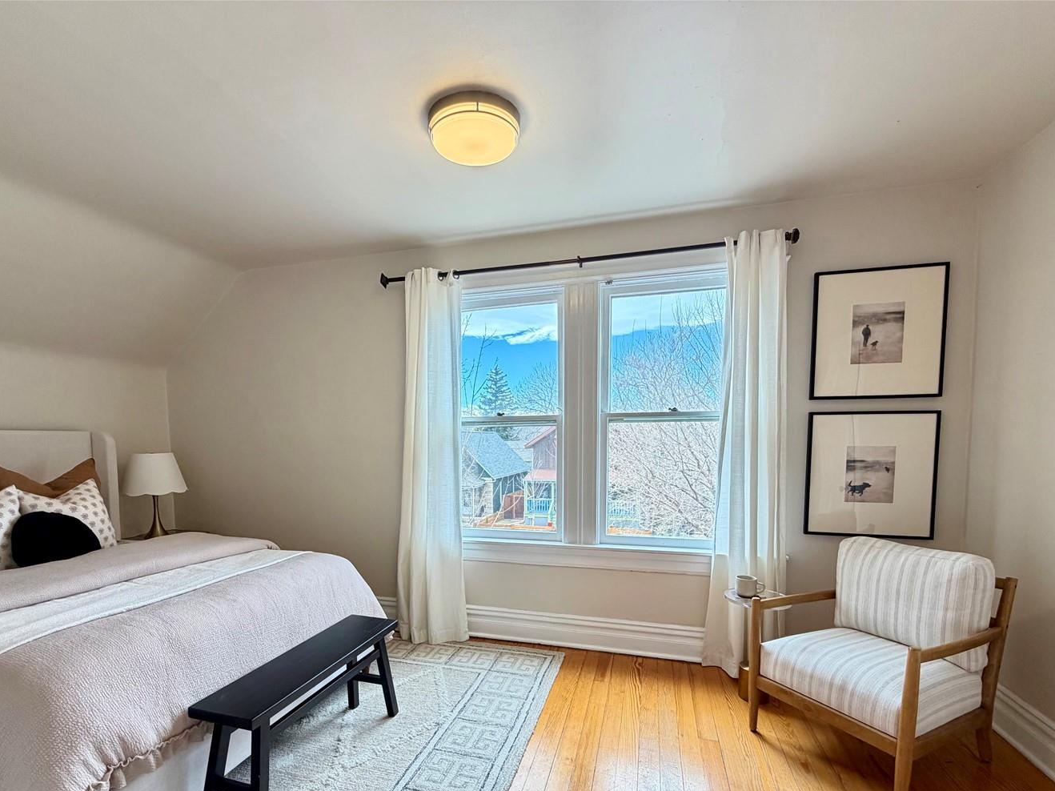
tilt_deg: -4.5
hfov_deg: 90.9
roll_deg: +0.5
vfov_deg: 73.8
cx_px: 498
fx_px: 518
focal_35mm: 17
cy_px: 480
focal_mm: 2.22
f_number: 2.2
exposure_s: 1/120
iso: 160
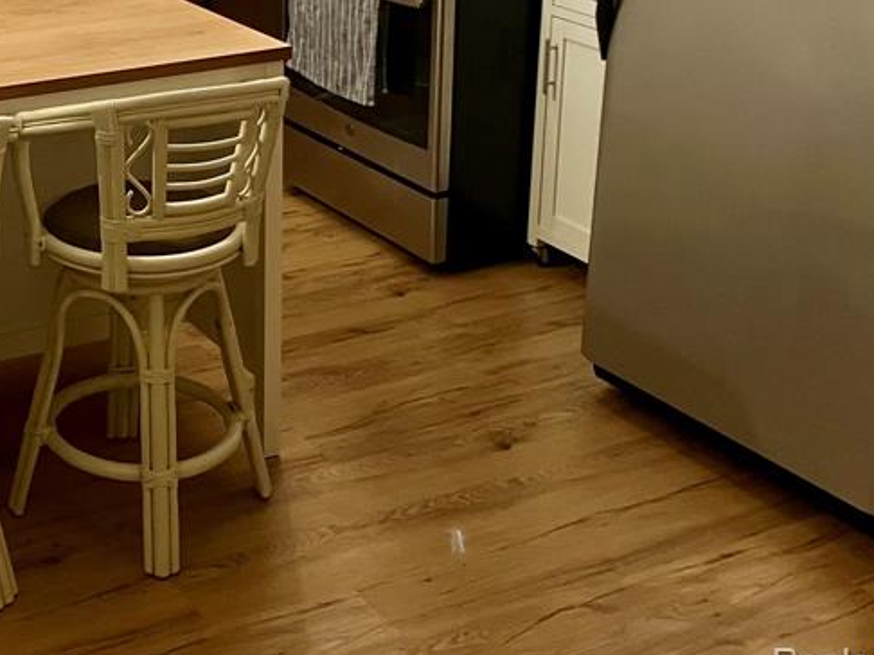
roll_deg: +2.1
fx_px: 1489
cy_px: 0
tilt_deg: -13.4
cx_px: 34
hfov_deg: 30.7
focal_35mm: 59
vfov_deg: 23.7
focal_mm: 3.99
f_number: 1.8
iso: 400
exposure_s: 1/40
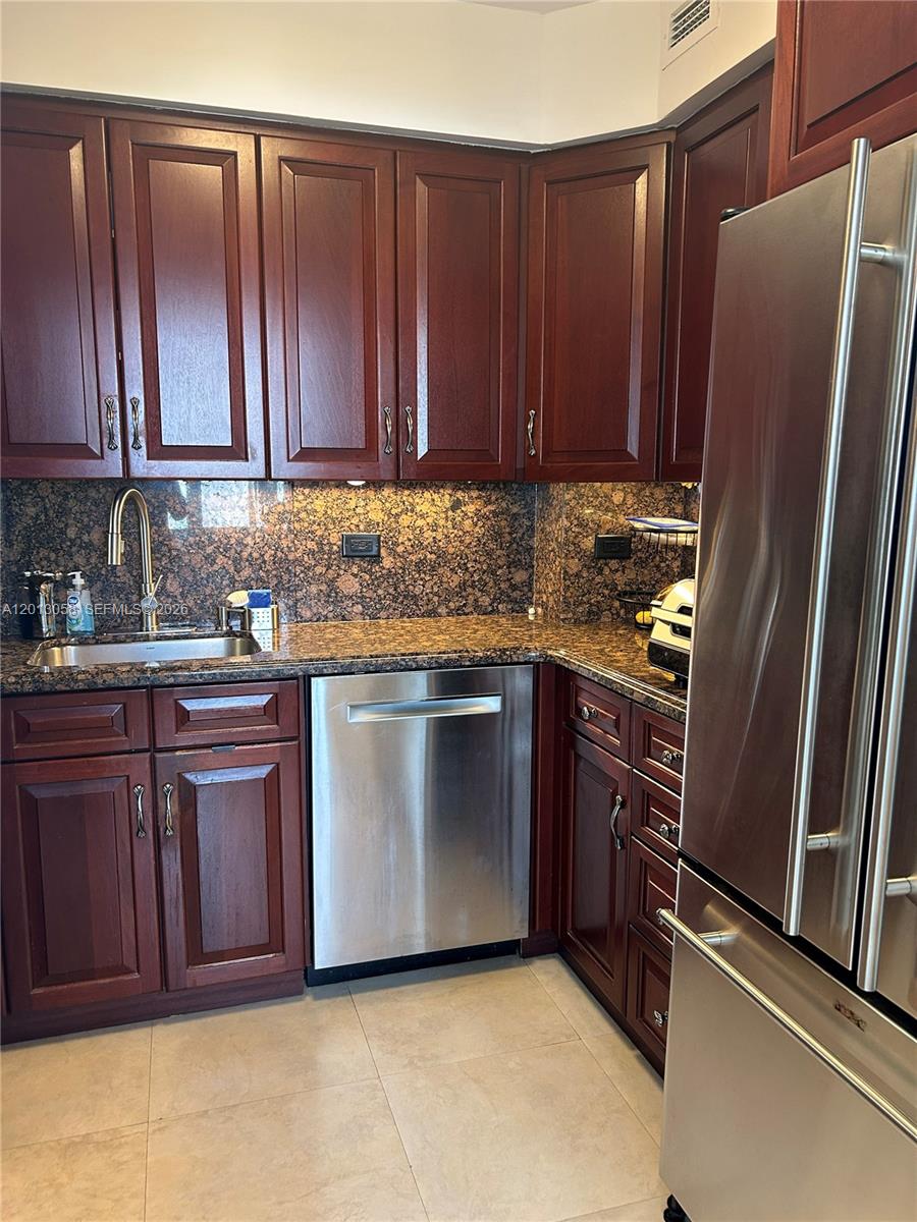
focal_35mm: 26
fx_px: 918
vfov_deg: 67.3
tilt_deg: -9.1
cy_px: 611
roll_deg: -1.3
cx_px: 458
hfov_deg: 53.1
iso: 160
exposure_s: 1/60
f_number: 1.5
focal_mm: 5.7
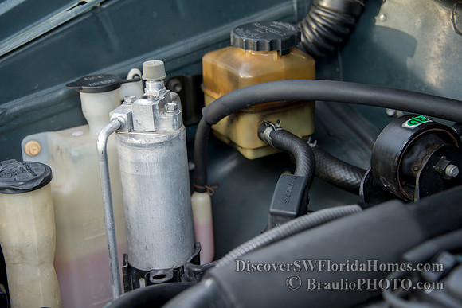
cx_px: 231
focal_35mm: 72
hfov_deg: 28.1
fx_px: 924
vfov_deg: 18.9
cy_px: 154
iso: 400
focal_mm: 72
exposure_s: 1/125
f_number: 5
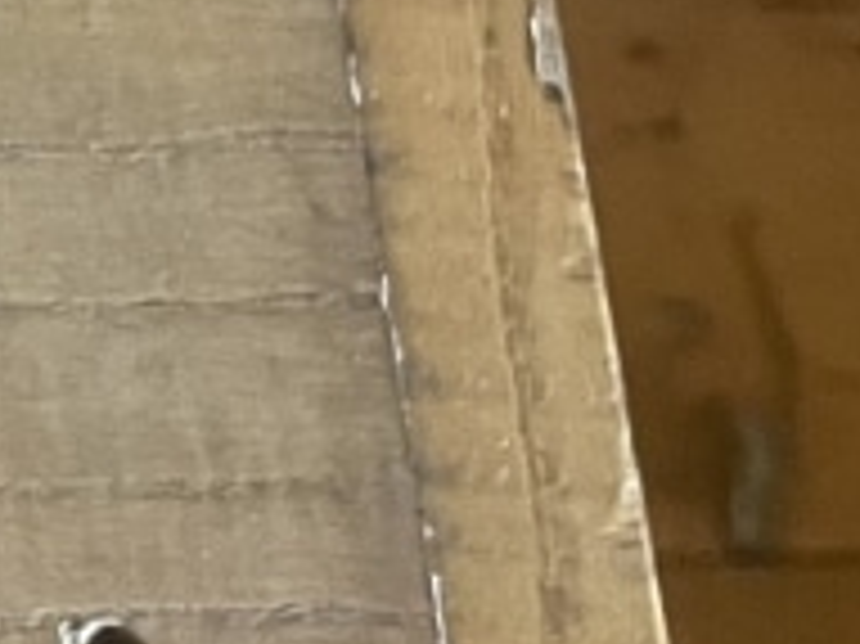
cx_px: -1560
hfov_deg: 9.7
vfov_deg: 8.5
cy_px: -660
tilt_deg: -68.3
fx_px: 4097
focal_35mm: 165
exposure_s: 1/50
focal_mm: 4.2
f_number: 1.6
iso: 500
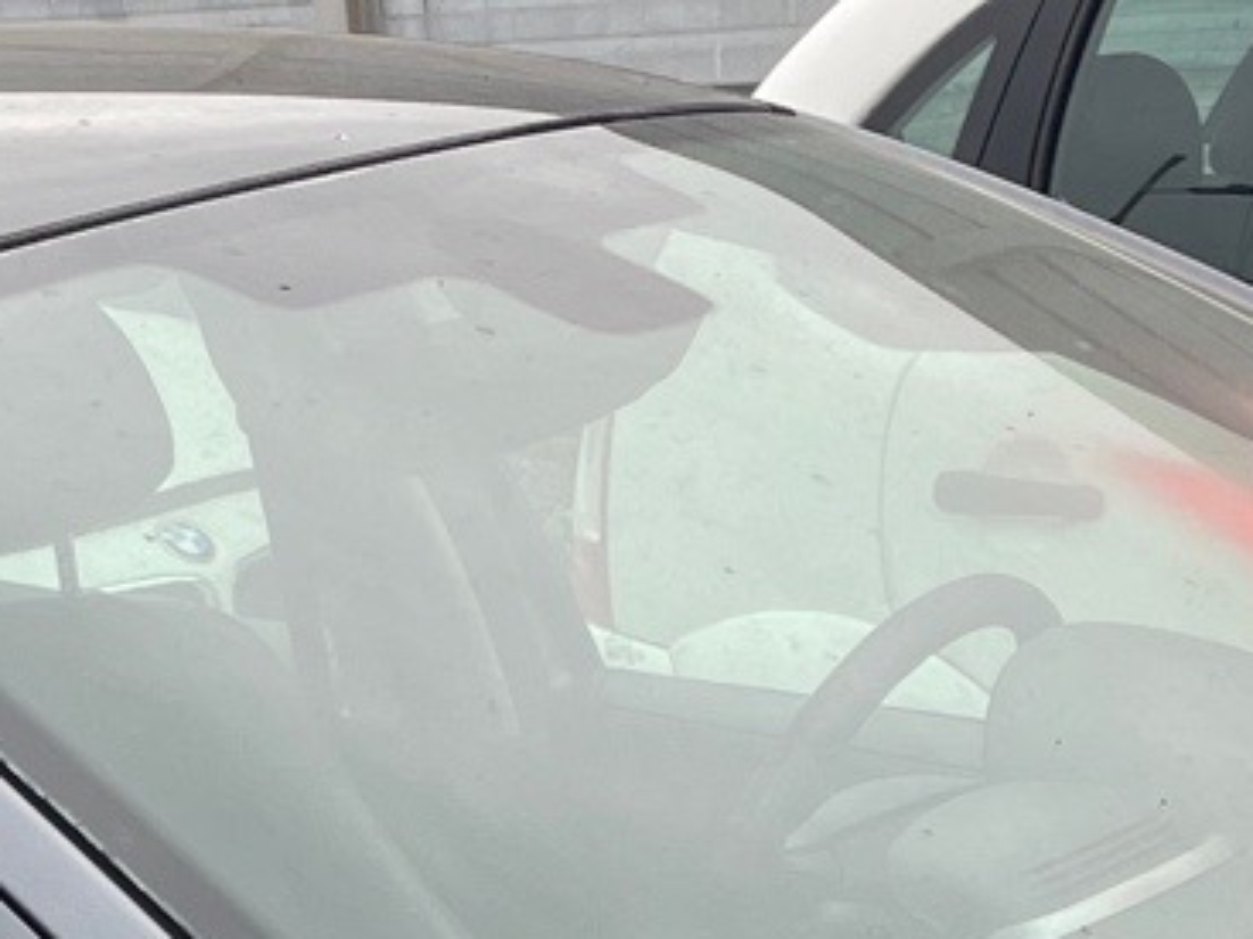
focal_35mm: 136
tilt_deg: -21.6
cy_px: 1659
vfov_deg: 10.3
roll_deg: +5.7
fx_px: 4921
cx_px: 635
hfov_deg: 14.5
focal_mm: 4.2
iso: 32
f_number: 1.6
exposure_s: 1/227
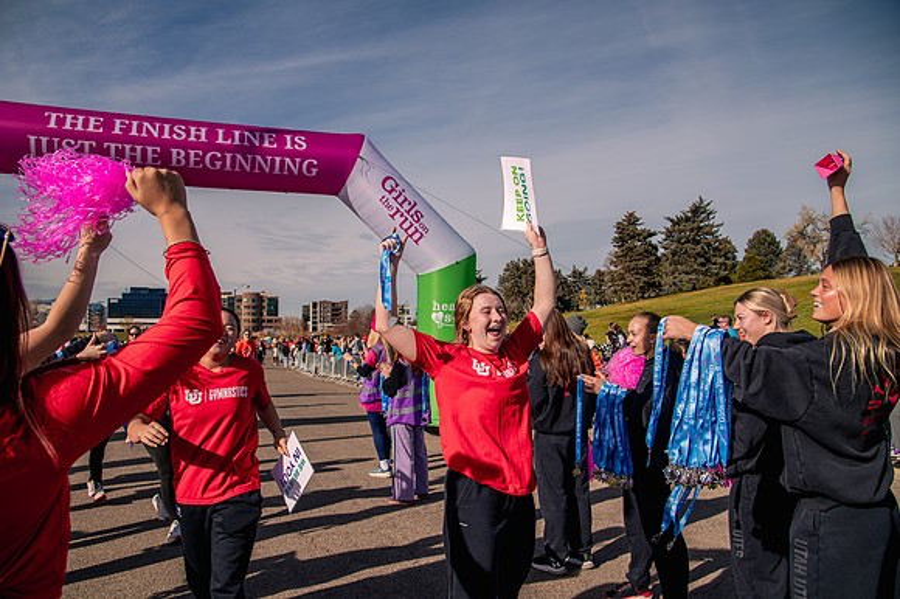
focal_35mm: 25
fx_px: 623
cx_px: 440
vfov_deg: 51.4
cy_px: 299
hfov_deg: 71.7
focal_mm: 24
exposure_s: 1/1600
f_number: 5.6
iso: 200
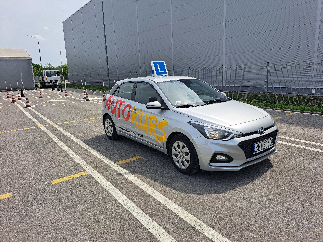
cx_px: 162
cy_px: 121
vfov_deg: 56.8
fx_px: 224
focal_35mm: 24
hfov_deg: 71.6
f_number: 1.8
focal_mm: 5.23
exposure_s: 1/1808
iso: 50
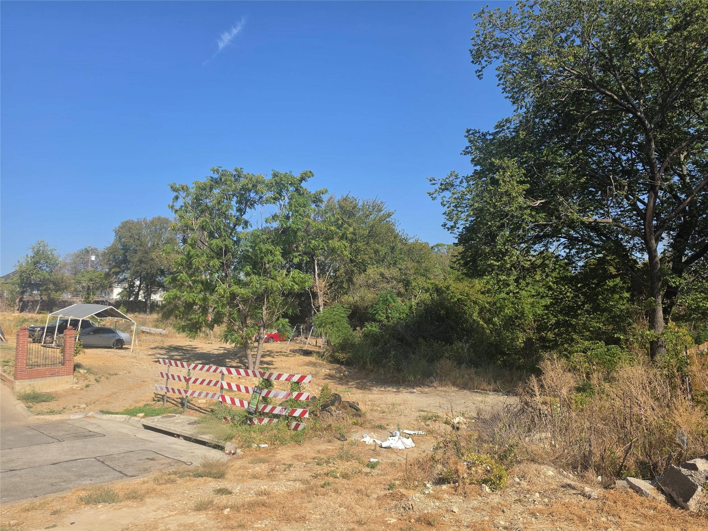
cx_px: 354
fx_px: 470
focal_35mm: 23
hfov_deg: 73.9
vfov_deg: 58.9
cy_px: 266
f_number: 1.4
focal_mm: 6.5
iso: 64
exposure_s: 1/5775
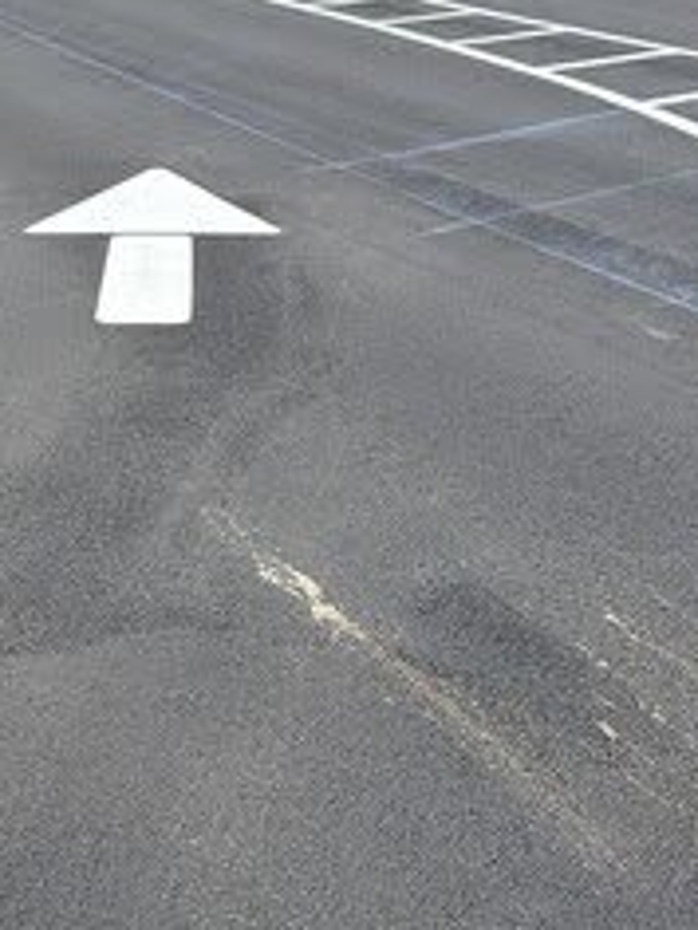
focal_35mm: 61
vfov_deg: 31.6
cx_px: 126
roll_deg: +0.9
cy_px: 386
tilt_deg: -19.0
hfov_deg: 23.6
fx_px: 1640
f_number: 1.78
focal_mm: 6.86
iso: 80
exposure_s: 1/879
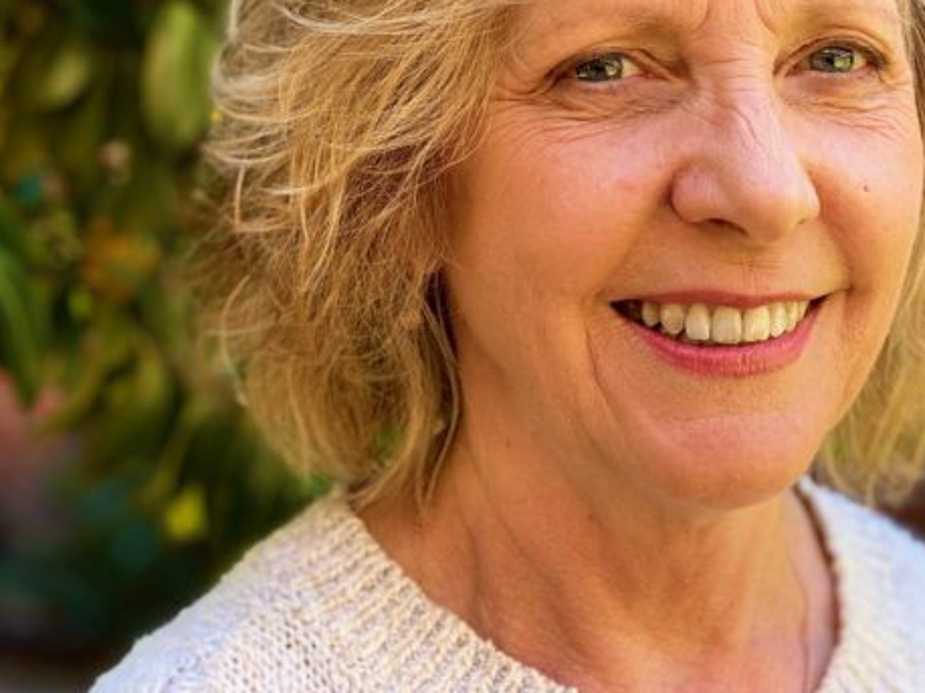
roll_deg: +0.7
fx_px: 2404
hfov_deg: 21.7
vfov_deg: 16.3
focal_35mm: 90
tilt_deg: -1.1
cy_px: 129
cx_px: 568
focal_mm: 6
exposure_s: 1/122
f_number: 2
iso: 40
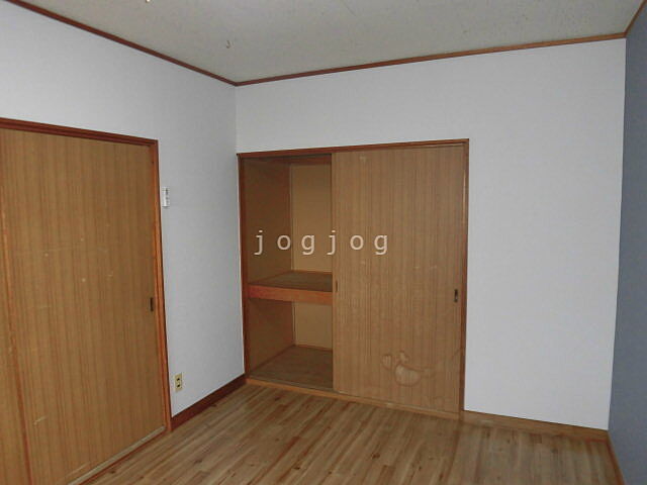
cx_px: 324
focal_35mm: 24
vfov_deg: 56.8
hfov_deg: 71.6
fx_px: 449
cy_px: 242
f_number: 3.1
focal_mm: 4.3
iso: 100
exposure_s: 1/40
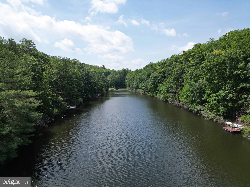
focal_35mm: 24
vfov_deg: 56.8
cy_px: 94
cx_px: 125
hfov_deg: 71.6
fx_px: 173
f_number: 1.7
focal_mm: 6.72
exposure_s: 1/2500
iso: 100
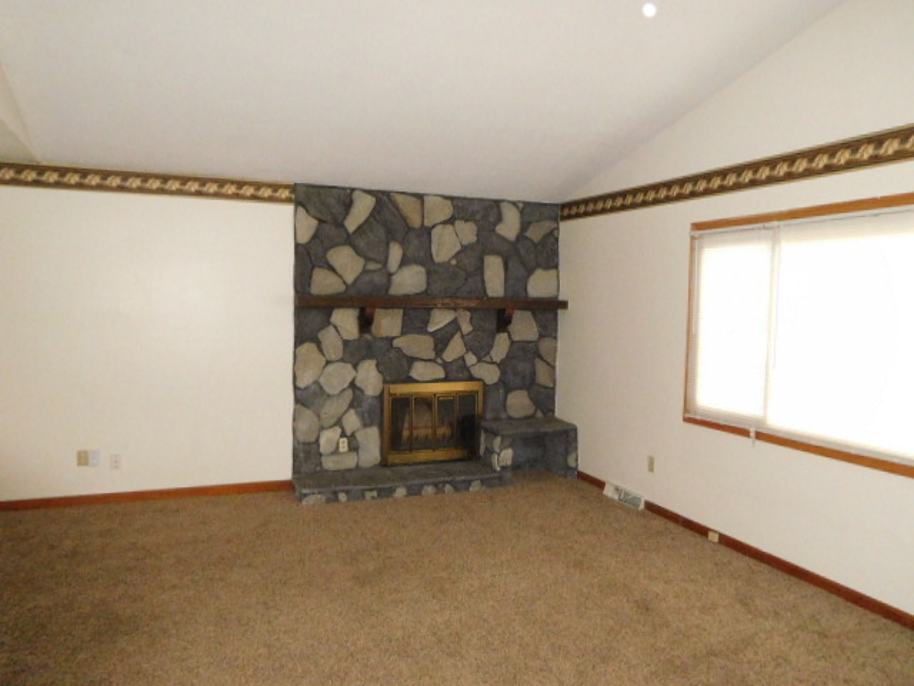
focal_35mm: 25
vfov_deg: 54.9
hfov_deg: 69.4
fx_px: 660
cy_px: 343
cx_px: 457
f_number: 3.4
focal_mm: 4.5
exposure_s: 1/30
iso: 1100
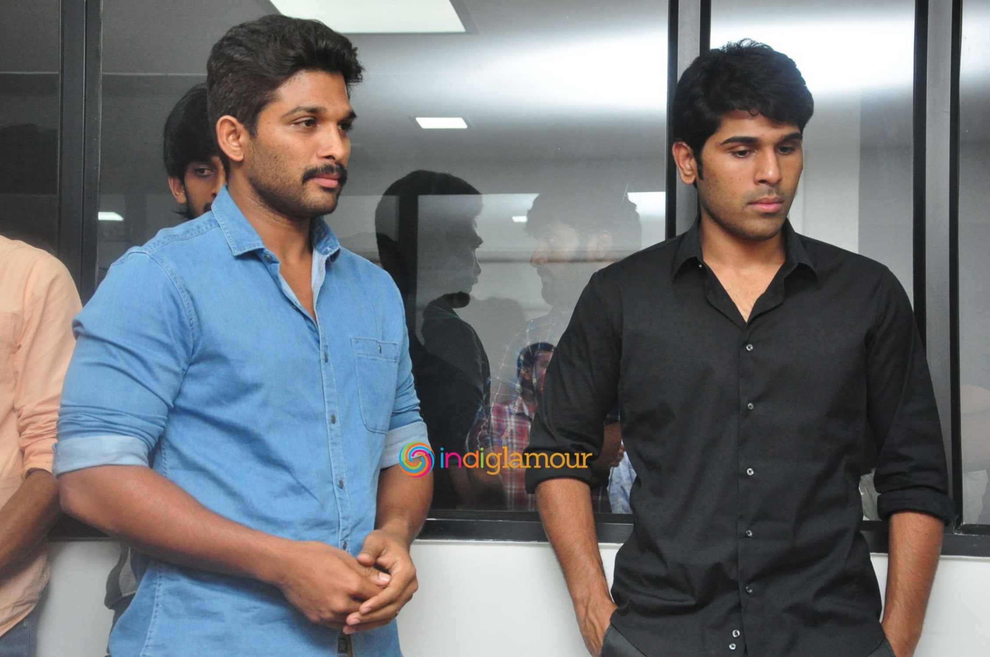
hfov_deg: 29.9
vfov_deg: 20.1
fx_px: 1854
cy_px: 328
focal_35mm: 68
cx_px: 495
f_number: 6.3
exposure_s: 1/125
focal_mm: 45
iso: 1600
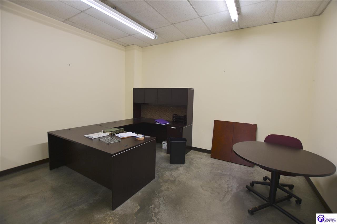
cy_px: 112
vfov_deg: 77.3
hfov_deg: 100.4
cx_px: 168
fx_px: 140
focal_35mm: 15
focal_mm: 10
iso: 100
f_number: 3.5
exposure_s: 1/30
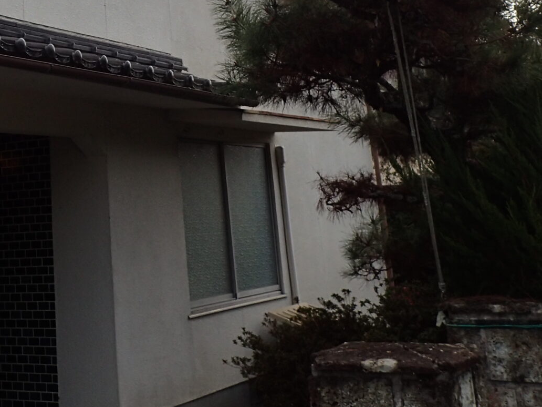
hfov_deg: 30.0
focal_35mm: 62
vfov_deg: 22.3
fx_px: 971
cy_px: -40
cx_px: 67
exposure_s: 1/125
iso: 100
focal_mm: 4.5
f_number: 8
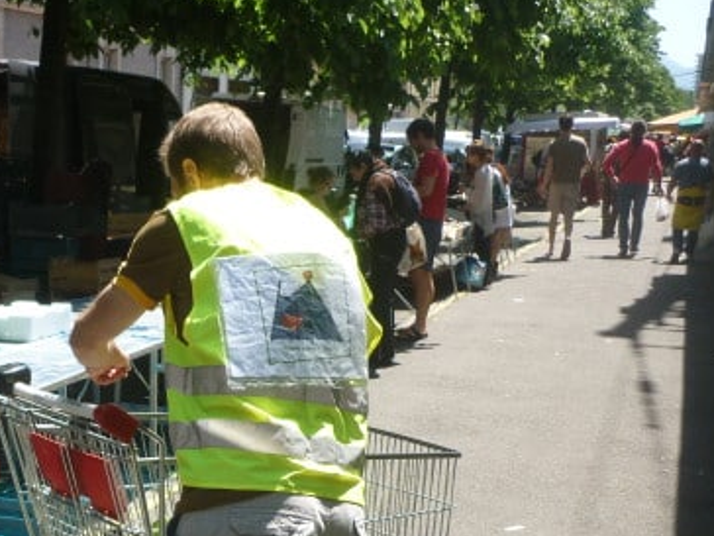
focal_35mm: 59
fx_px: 1217
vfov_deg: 24.2
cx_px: 92
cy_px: 467
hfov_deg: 31.4
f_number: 2.8
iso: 80
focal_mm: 5.5
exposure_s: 1/640
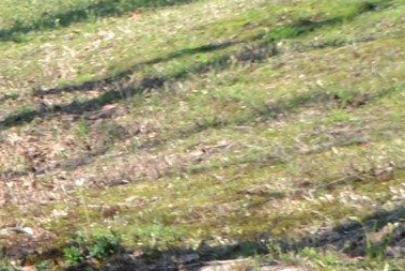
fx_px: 3871
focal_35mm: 344
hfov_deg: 5.8
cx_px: -512
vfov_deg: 3.9
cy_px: -410
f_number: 6.3
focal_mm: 40
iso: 100
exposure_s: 1/160
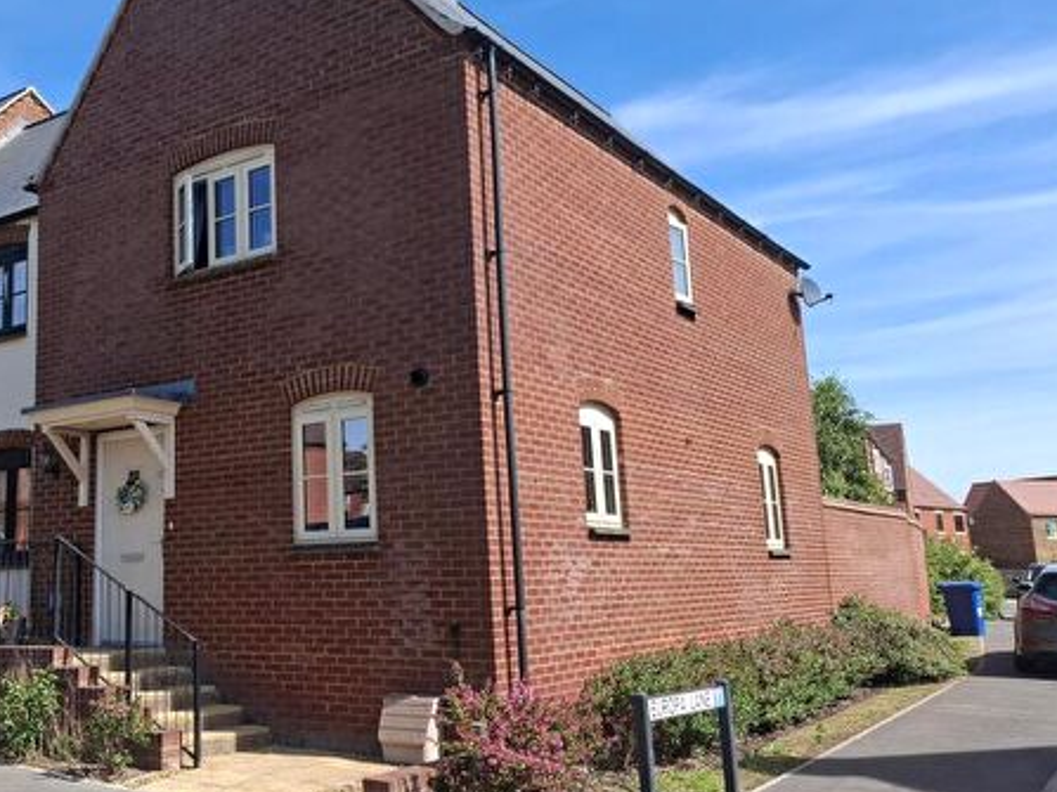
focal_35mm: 36
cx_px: 286
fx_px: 1099
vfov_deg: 39.6
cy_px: 370
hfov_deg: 49.6
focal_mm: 5.54
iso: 50
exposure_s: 1/1157
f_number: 1.8
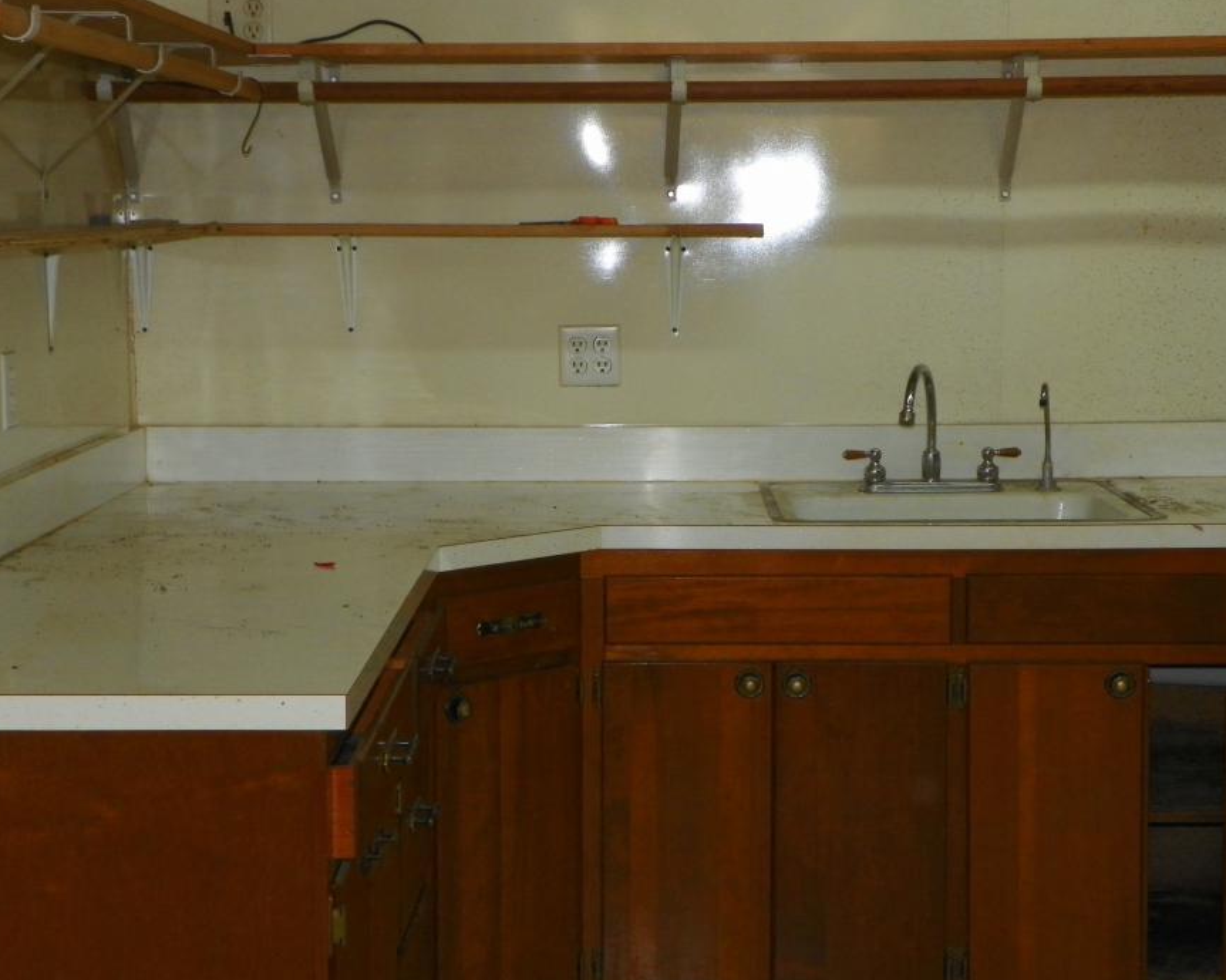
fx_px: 2358
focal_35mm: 65
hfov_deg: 29.1
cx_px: 647
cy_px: 516
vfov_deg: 23.5
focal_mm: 9.9
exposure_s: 1/40
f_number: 3.5
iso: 200
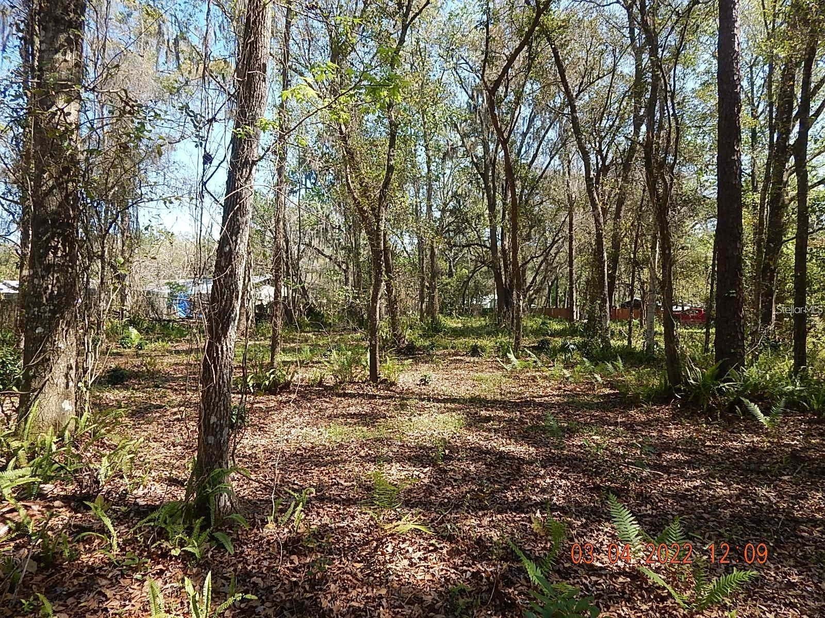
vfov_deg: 61.1
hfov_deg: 76.4
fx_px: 524
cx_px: 412
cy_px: 309
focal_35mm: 22
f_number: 3
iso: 125
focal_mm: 4
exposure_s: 1/500
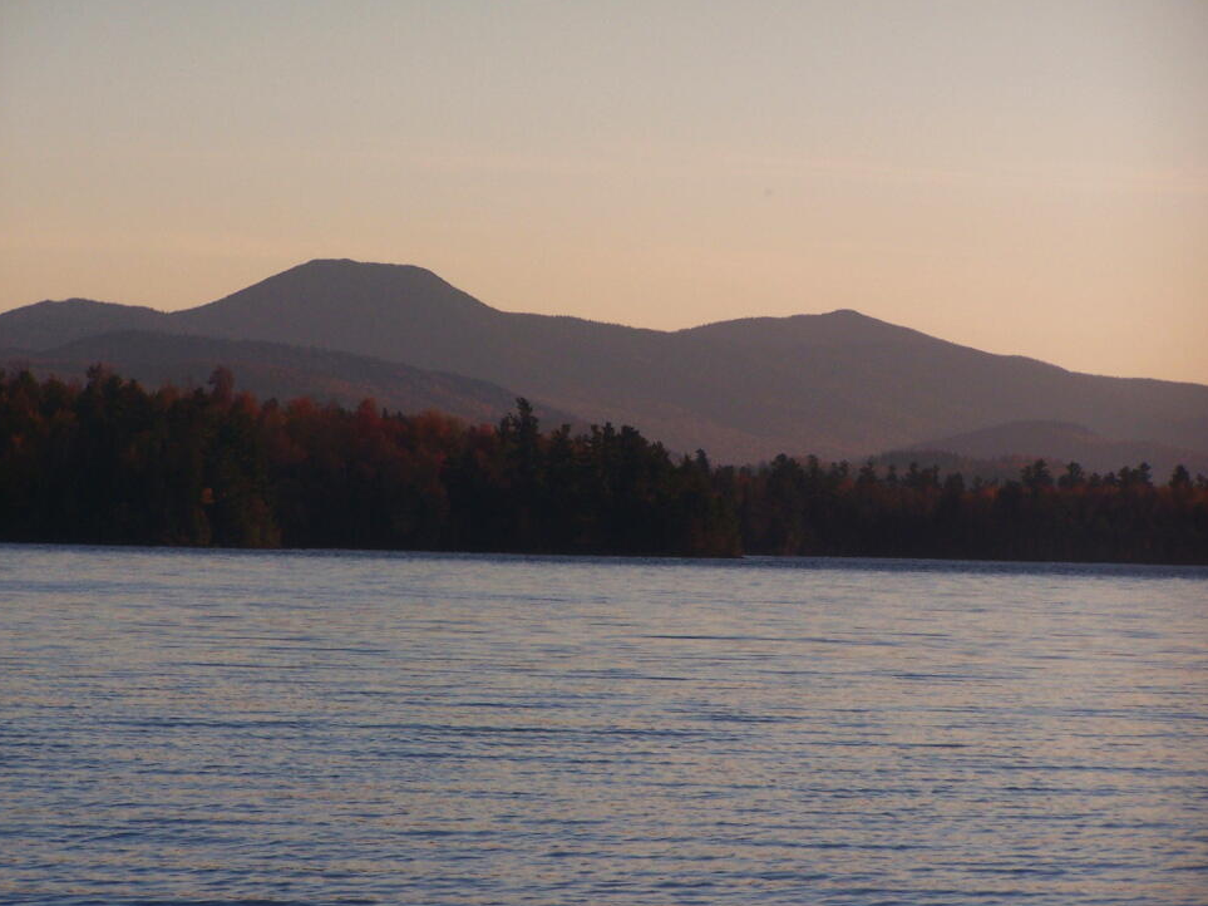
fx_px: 7013
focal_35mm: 201
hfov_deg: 9.8
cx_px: 591
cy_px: 458
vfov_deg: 7.4
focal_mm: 31.3
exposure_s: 1/800
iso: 80
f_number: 3.2
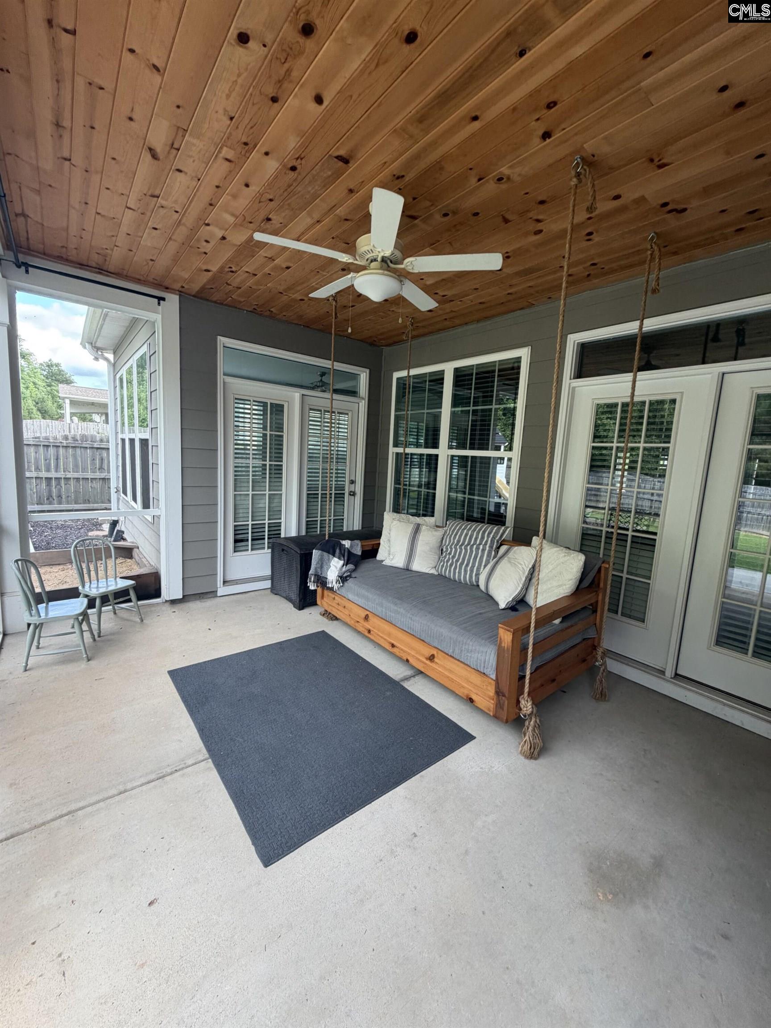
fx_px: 416
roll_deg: -3.7
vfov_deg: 102.1
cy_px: 514
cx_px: 386
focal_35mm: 14
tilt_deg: -6.6
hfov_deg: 85.7
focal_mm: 2.22
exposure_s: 1/121
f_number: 2.2
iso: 125
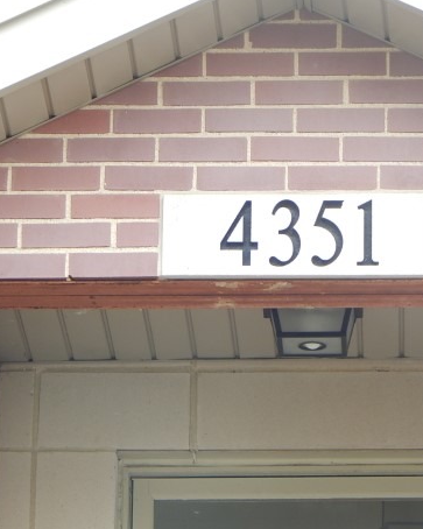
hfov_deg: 5.4
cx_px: 310
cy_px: 256
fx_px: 4461
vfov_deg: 6.8
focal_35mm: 285
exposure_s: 1/30
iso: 125
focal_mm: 37.1
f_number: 5.4
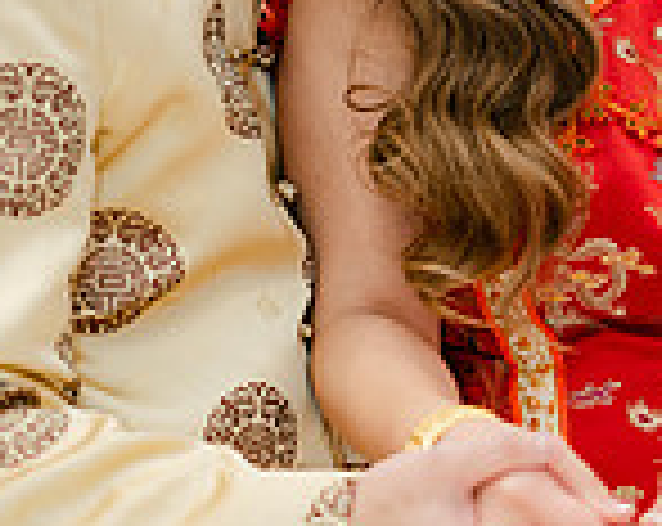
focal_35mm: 144
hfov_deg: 13.3
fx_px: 2816
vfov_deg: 10.7
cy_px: 198
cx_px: 608
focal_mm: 33
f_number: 1.4
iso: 200
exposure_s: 1/125
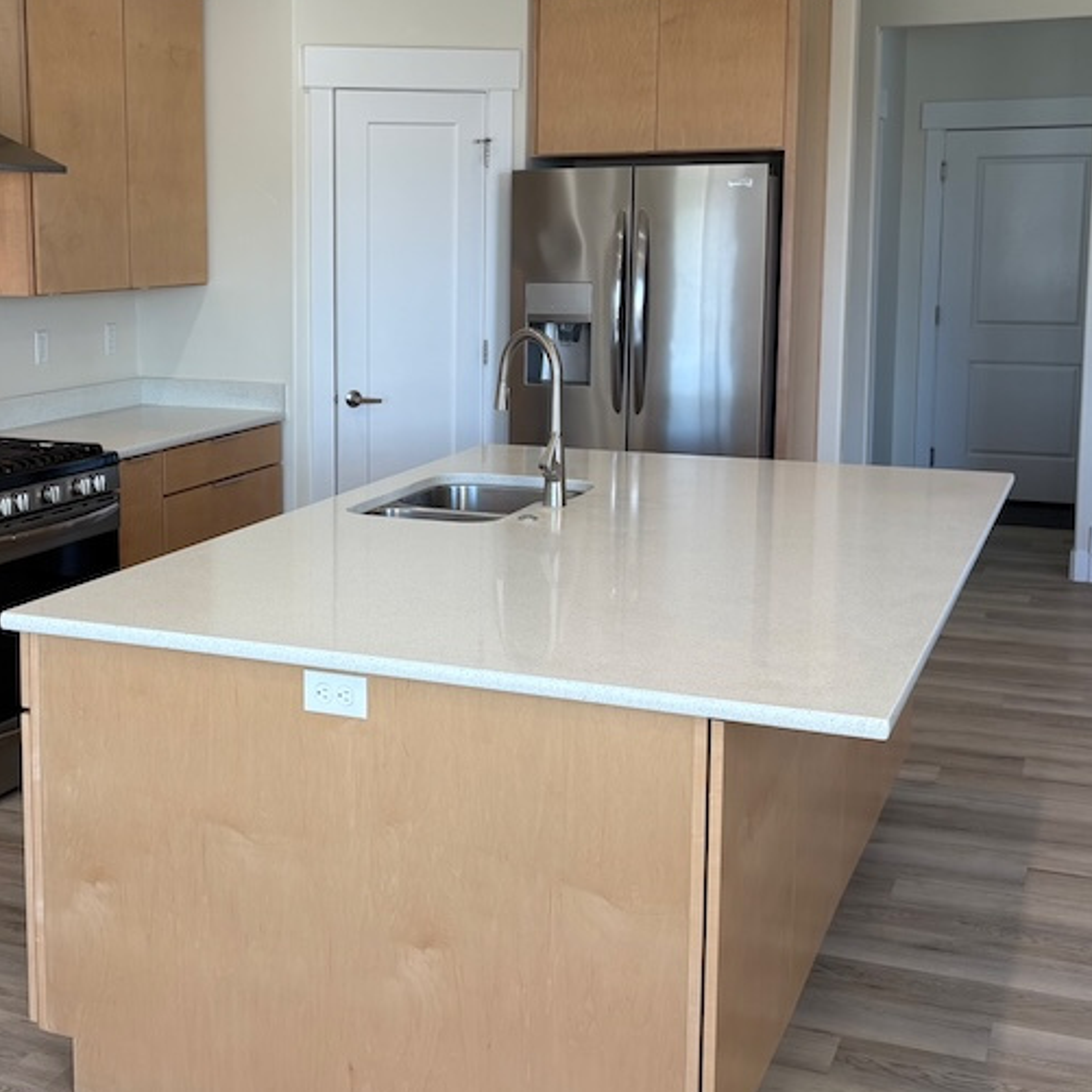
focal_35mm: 47
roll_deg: +0.5
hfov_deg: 35.5
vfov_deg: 35.9
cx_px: 325
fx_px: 1677
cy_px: 425
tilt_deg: -8.0
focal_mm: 5.96
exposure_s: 1/120
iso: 50
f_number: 1.6
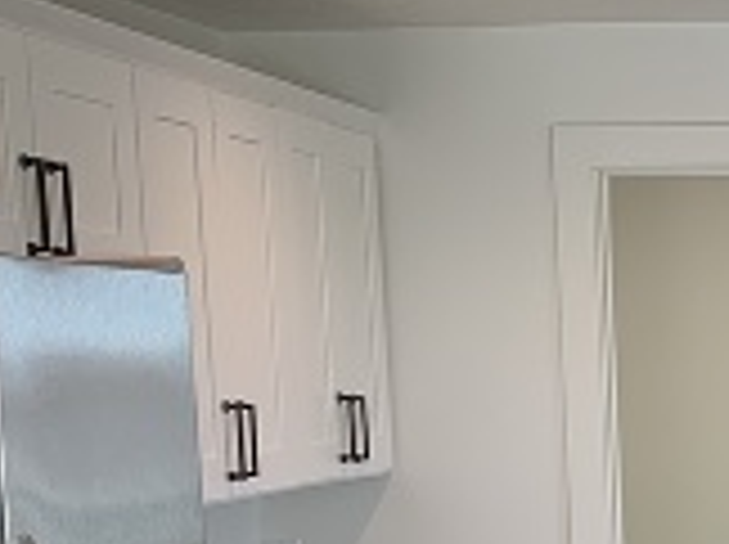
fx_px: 2166
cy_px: 719
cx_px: 922
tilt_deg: -8.4
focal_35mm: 103
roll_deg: +0.6
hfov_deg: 18.0
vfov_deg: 13.8
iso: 50
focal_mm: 4.25
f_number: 1.8
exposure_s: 1/120
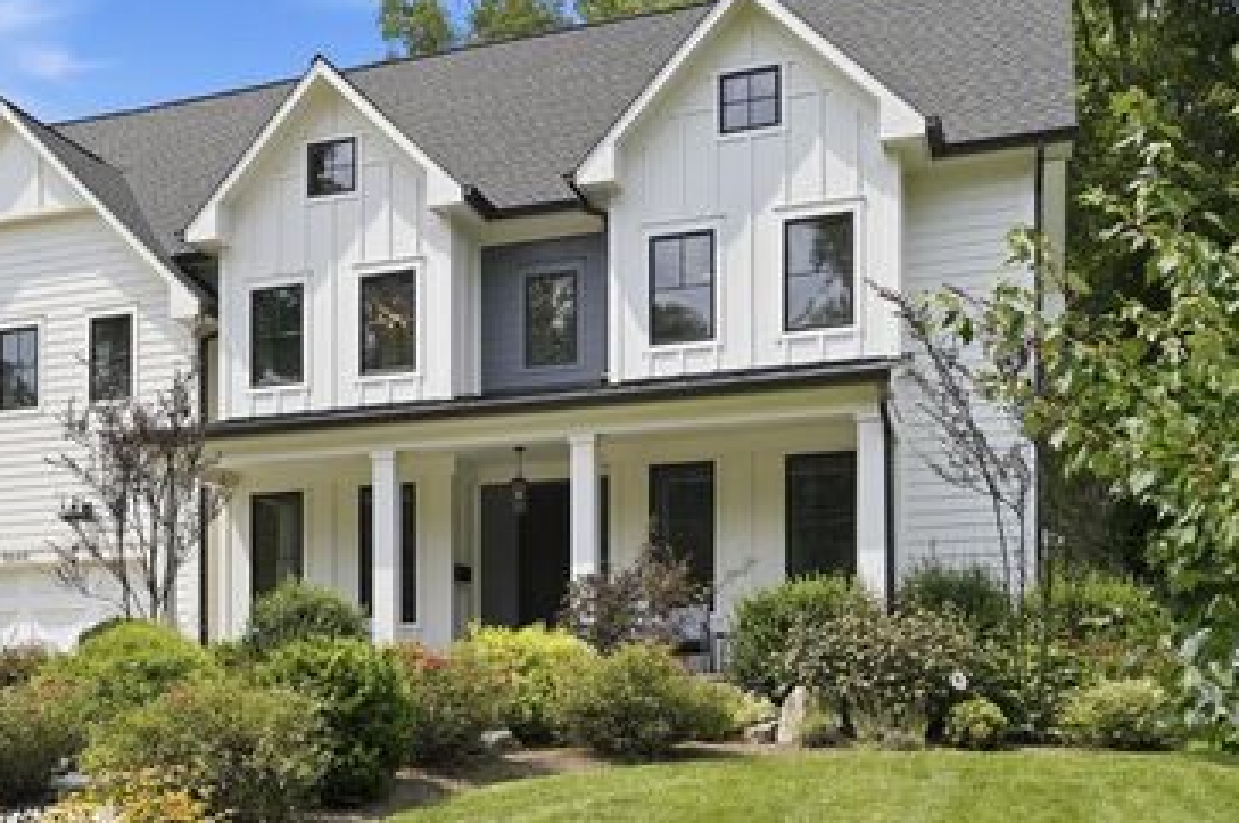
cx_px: 403
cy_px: 473
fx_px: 1399
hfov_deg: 46.9
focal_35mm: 41
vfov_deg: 32.7
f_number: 8
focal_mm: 29.5
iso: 400
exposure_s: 1/640
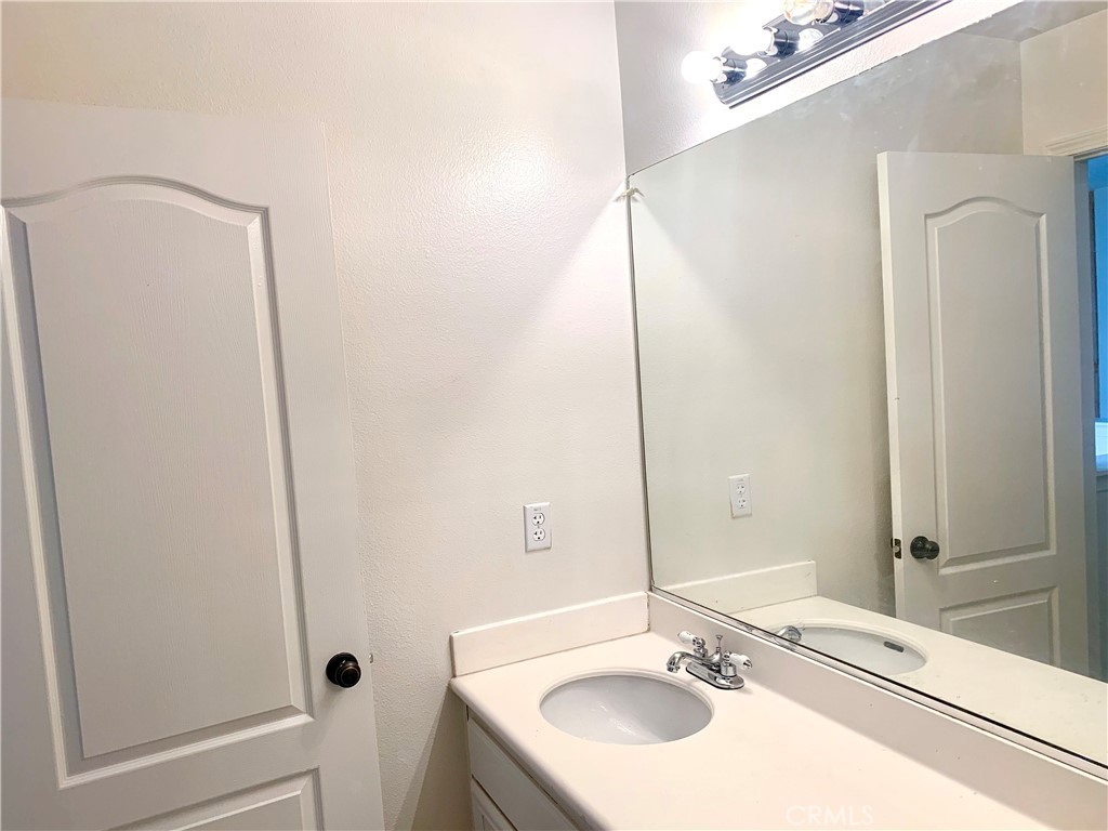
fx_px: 832
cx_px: 554
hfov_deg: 67.3
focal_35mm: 26
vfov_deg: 53.1
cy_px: 416
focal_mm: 4.25
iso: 80
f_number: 1.8
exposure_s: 1/120
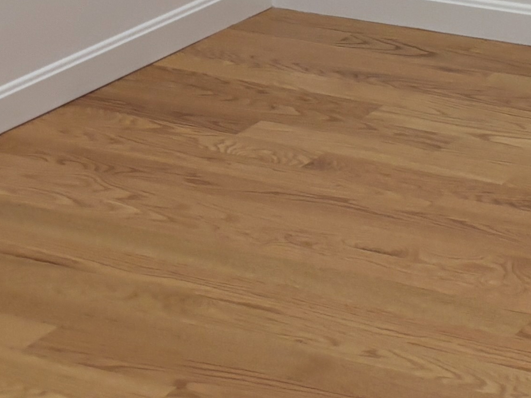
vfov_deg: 10.2
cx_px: 855
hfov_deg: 13.8
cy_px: -439
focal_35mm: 132
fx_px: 2025
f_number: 1.6
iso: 64
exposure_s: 1/120
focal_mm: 5.96
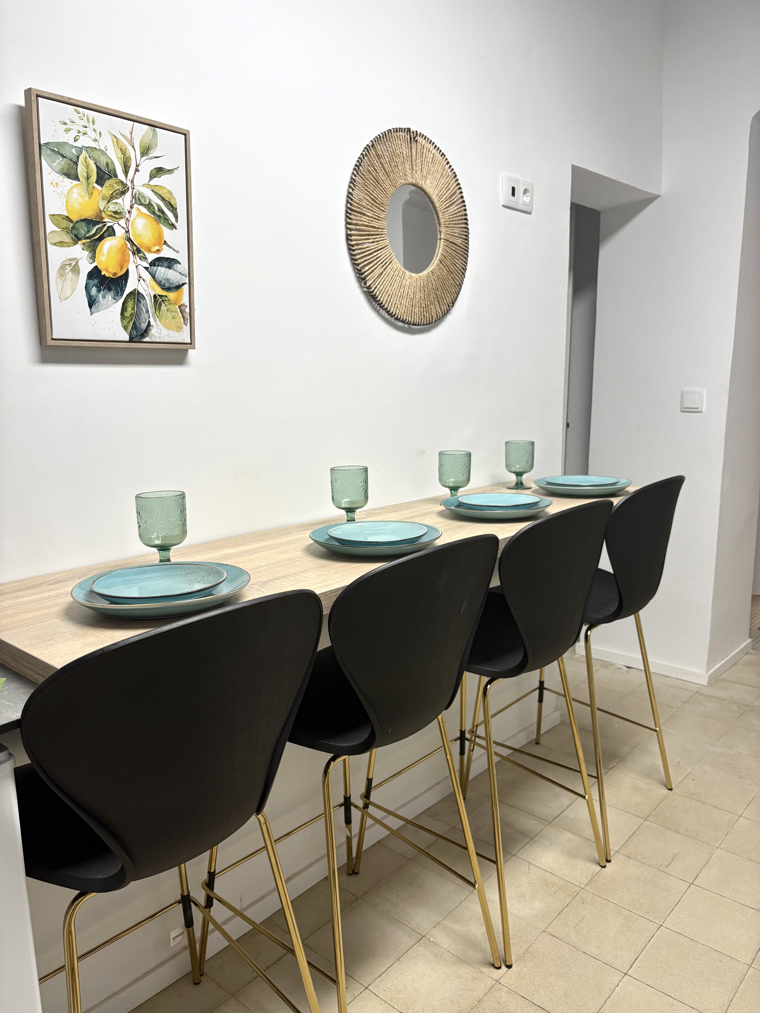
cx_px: 380
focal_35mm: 26
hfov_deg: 53.1
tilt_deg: -8.7
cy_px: 506
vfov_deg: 67.3
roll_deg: +0.7
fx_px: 761
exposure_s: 1/100
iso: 100
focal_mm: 5.96
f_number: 1.6
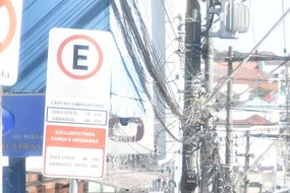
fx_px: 3564
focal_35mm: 442
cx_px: 386
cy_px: 196
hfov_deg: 4.6
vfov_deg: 3.1
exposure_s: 1/2500
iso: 4000
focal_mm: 105
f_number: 5.6
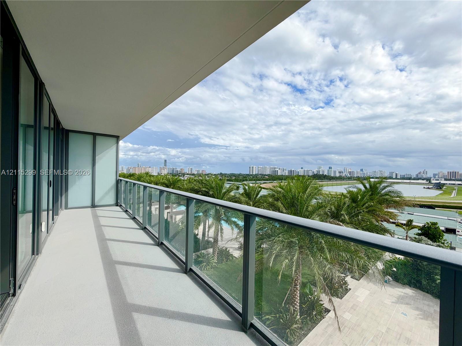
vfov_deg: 85.7
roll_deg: -1.4
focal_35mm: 14
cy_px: 173
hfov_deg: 102.1
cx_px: 231
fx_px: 187
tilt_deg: +0.1
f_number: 2.2
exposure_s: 1/1167
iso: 20
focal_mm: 2.22
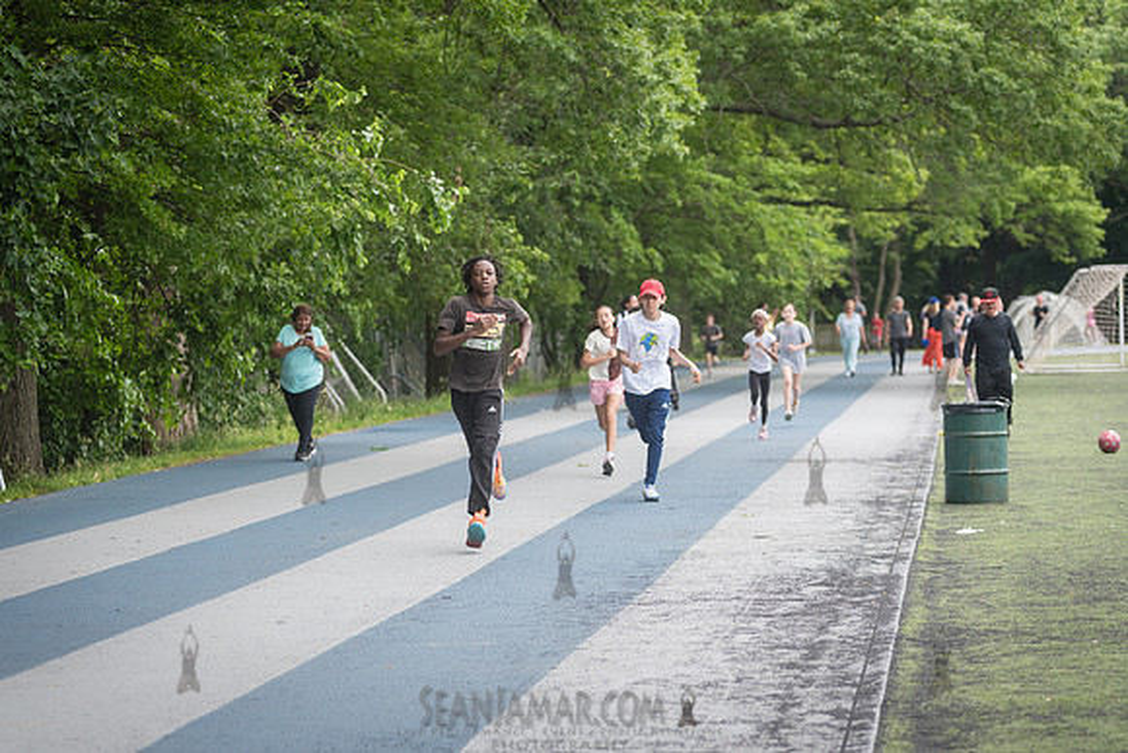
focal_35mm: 125
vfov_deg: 11.0
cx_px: 564
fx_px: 3917
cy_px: 376
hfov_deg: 16.4
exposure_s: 1/1000
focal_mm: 125
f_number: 4
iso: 400
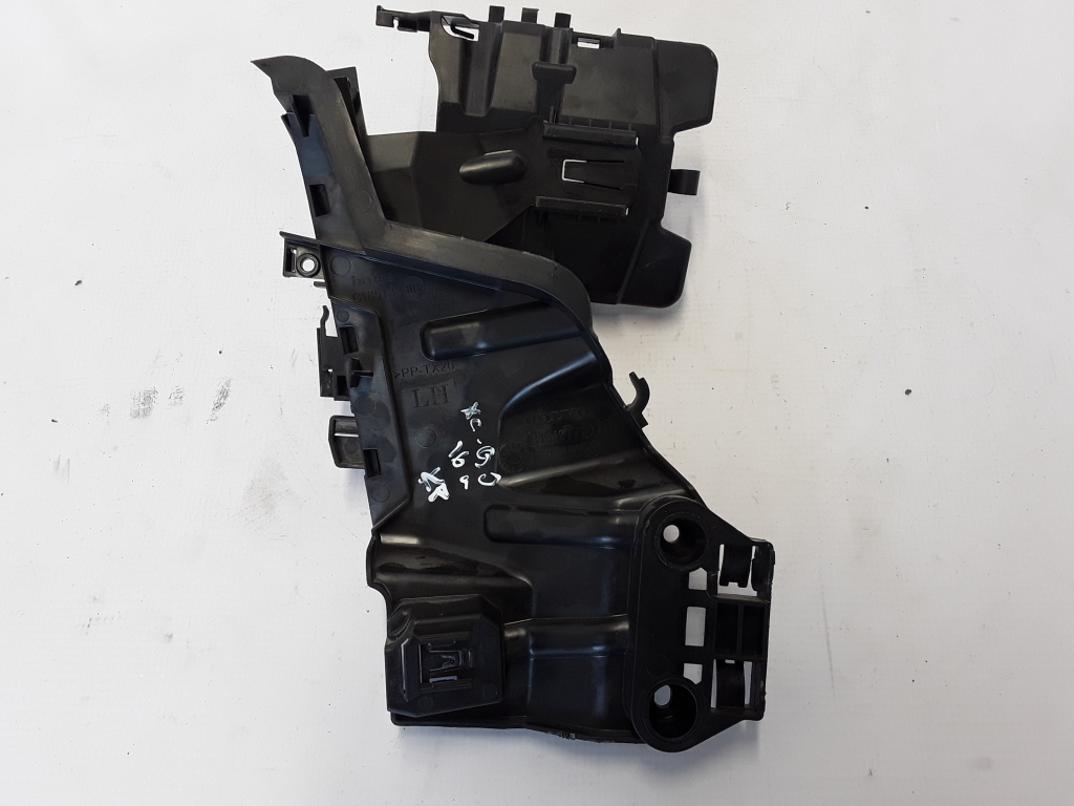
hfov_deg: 65.3
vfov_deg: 51.4
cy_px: 403
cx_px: 537
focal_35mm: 27
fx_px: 838
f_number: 1.9
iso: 40
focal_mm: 2.91
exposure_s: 1/33
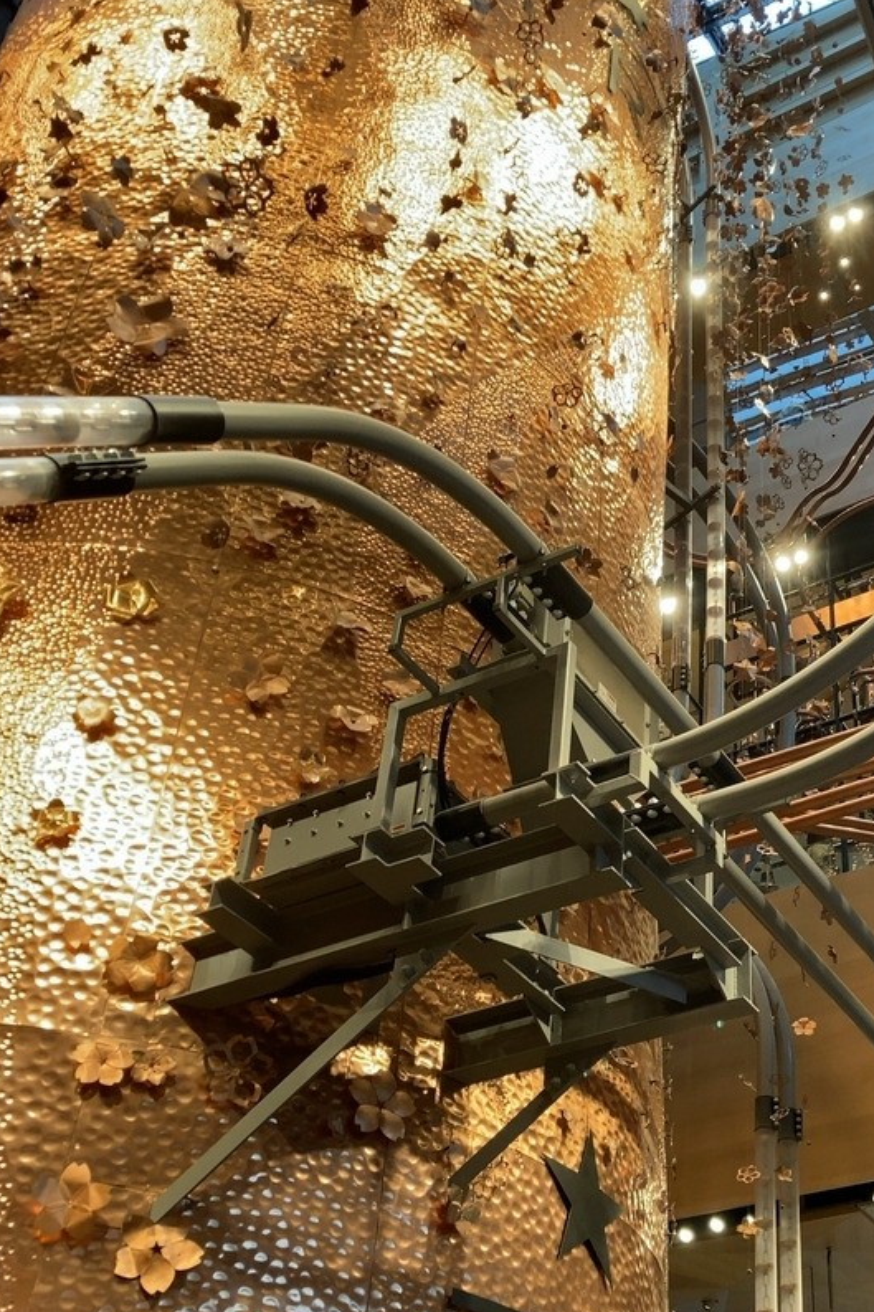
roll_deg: -0.7
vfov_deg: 44.0
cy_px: 843
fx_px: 1603
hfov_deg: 29.8
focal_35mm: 44
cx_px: 697
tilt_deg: +36.6
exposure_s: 1/50
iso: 80
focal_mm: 3.99
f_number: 1.8
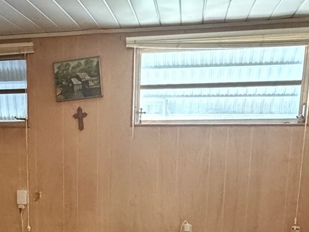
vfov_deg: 28.0
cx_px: 74
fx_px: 438
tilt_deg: -10.9
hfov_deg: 37.9
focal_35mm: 49
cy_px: 230
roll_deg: +0.3
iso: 1250
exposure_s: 1/60
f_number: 2.2
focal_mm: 2.22
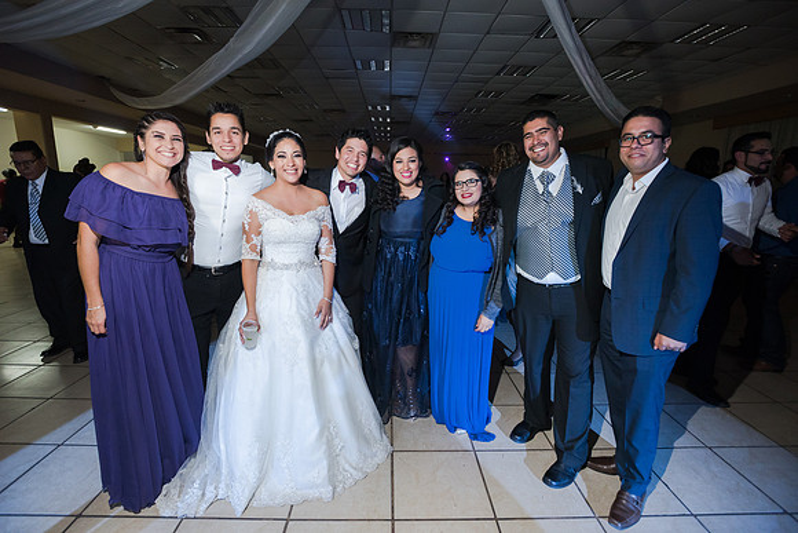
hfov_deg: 93.3
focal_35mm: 17
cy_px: 266
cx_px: 399
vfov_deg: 70.5
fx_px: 377
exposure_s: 1/125
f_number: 3.5
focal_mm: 17
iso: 1600
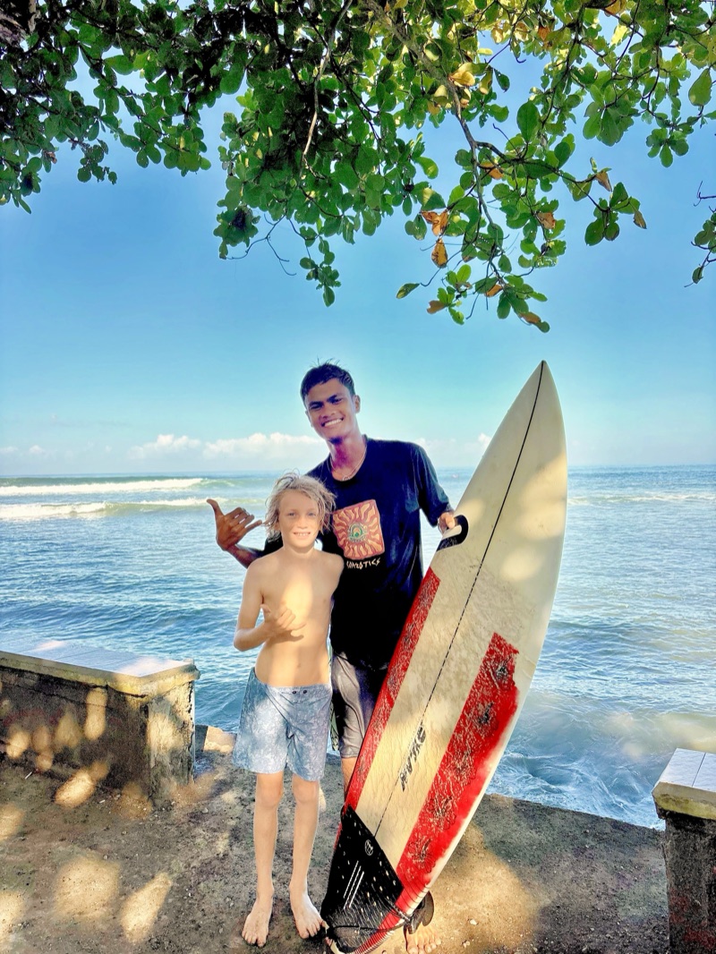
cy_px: 477
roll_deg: +0.5
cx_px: 358
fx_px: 717
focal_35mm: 26
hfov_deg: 53.1
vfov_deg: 67.3
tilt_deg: -1.2
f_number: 1.6
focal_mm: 5.96
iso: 50
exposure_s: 1/2062
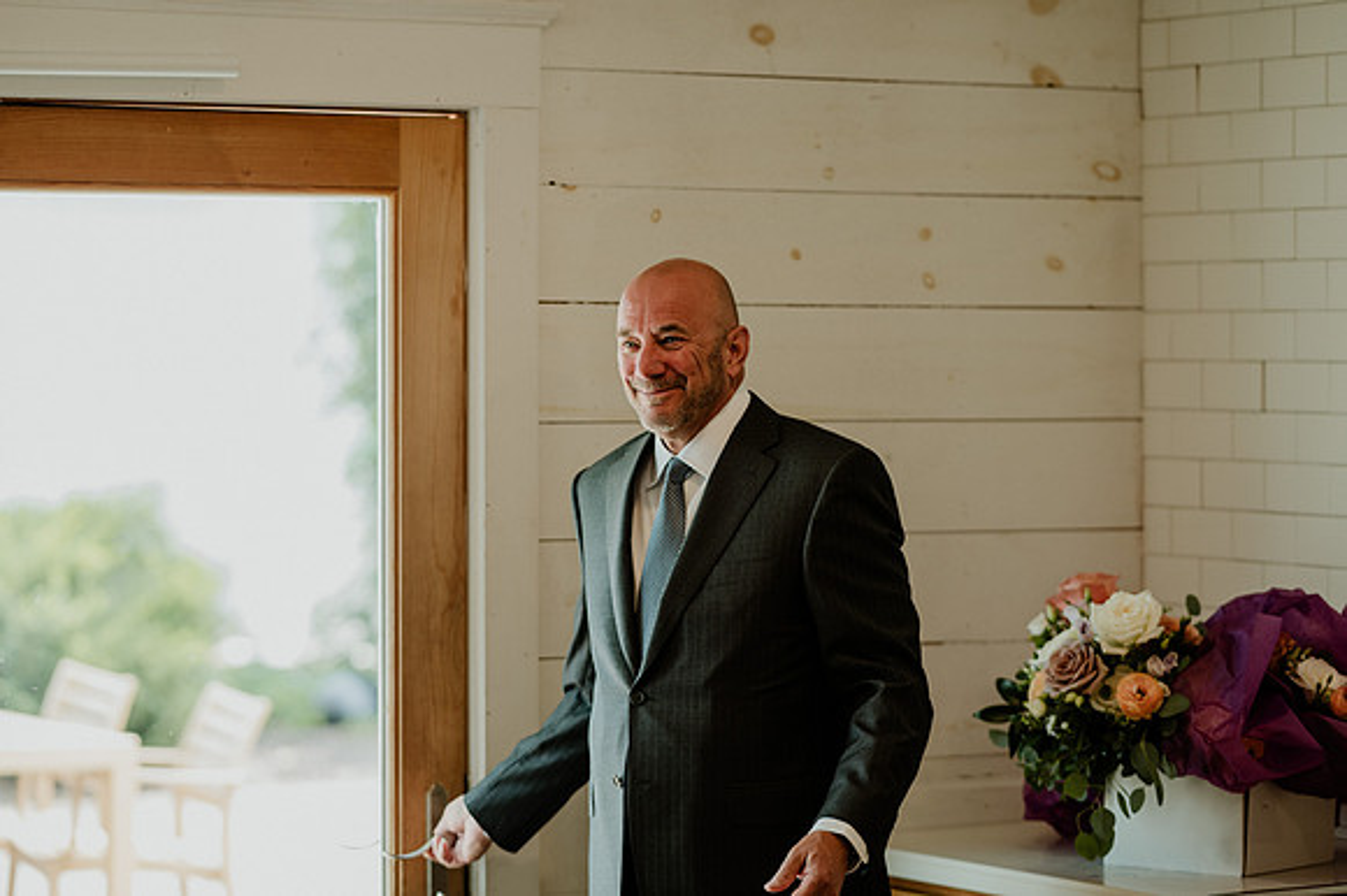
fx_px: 4311
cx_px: 673
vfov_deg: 11.9
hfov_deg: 17.8
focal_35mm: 115
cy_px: 411
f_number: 2.2
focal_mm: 105
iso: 160
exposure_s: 1/200
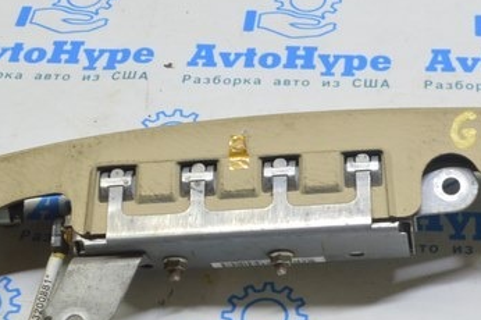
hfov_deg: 25.1
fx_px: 1068
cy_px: 165
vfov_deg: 17.0
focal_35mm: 80
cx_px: 366
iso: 400
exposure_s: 1/20
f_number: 5.6
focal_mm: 18
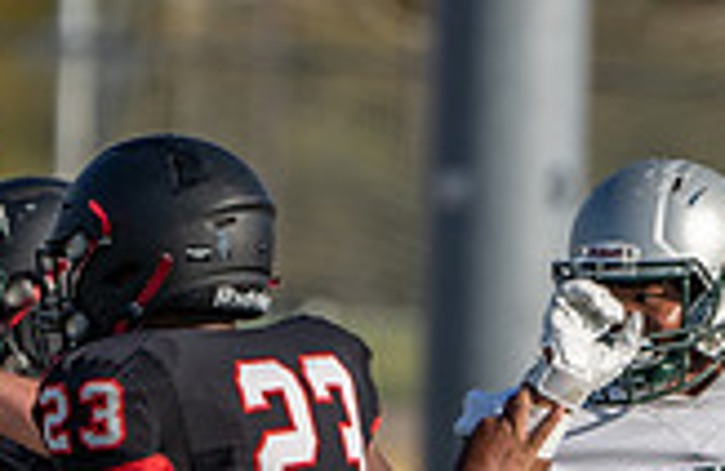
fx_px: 34117
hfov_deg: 1.2
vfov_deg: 0.8
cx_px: 533
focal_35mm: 1707
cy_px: 701
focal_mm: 400
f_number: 5.6
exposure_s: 1/1250
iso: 160
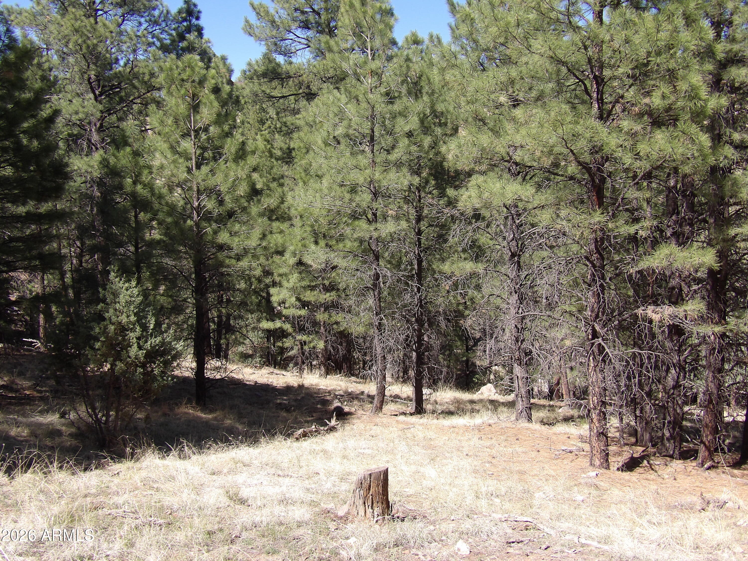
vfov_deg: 36.8
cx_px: 374
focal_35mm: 39
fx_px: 843
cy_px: 280
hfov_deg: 47.9
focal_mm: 7
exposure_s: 1/423
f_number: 3.7
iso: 100
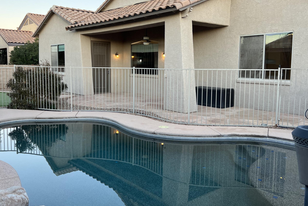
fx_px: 291
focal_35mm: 34
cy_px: 90
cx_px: 148
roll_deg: -0.5
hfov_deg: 55.8
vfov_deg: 38.8
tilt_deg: -5.5
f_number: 1.5
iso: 64
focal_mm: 5.7
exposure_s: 1/121
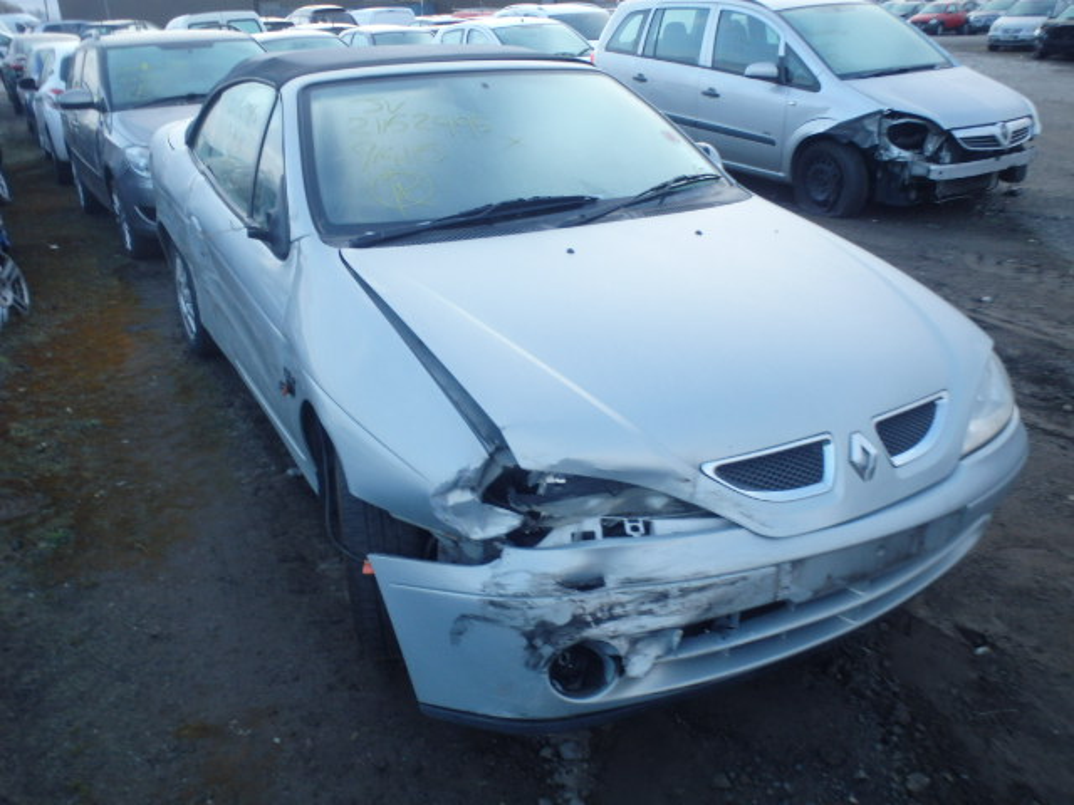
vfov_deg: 49.7
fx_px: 869
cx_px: 537
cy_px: 402
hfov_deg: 63.4
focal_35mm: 28
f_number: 3.9
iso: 200
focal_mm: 5
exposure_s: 1/50
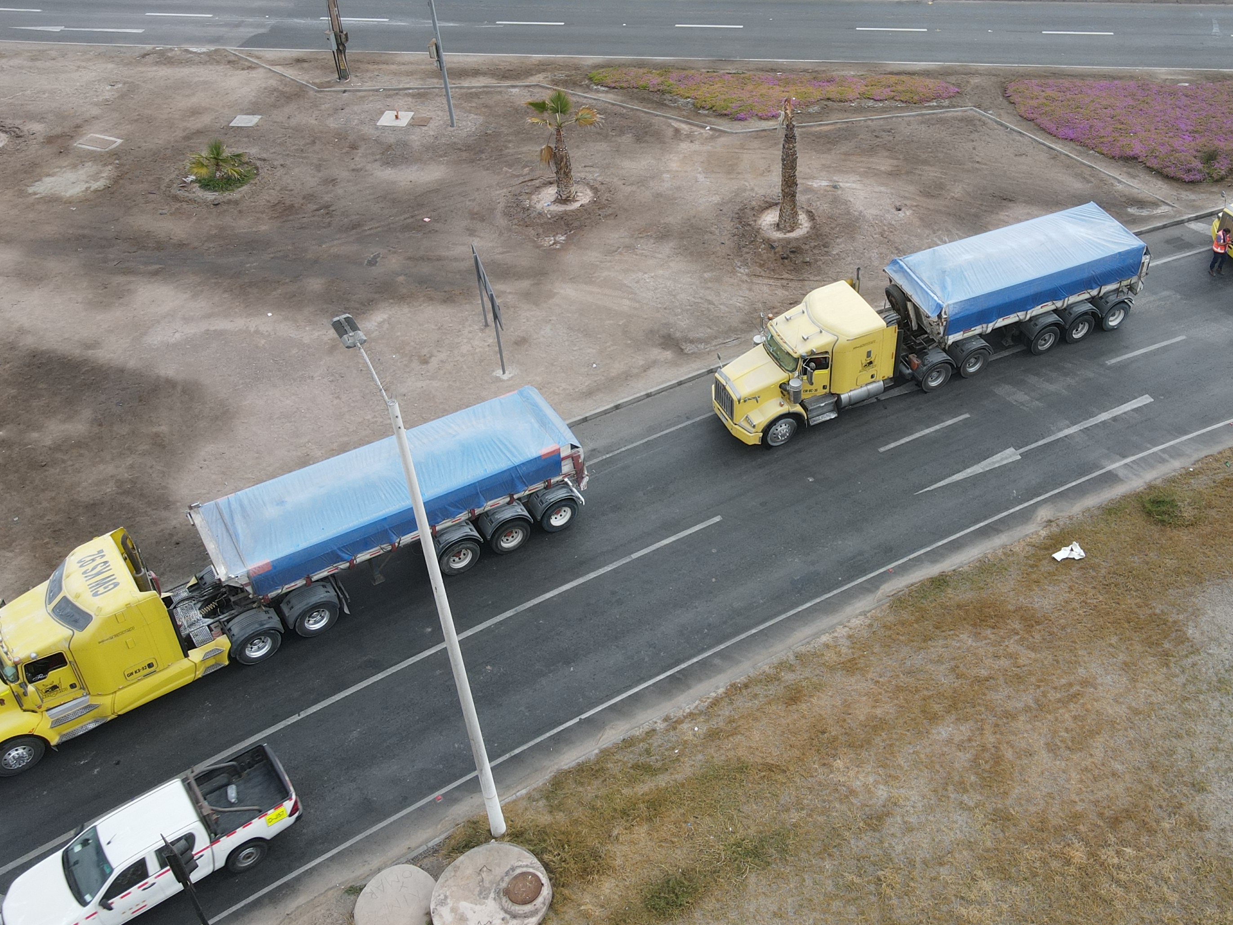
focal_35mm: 35
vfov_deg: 40.5
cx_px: 770
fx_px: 1247
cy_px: 365
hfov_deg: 52.1
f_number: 2.8
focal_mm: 4.5
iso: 100
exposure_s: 1/400
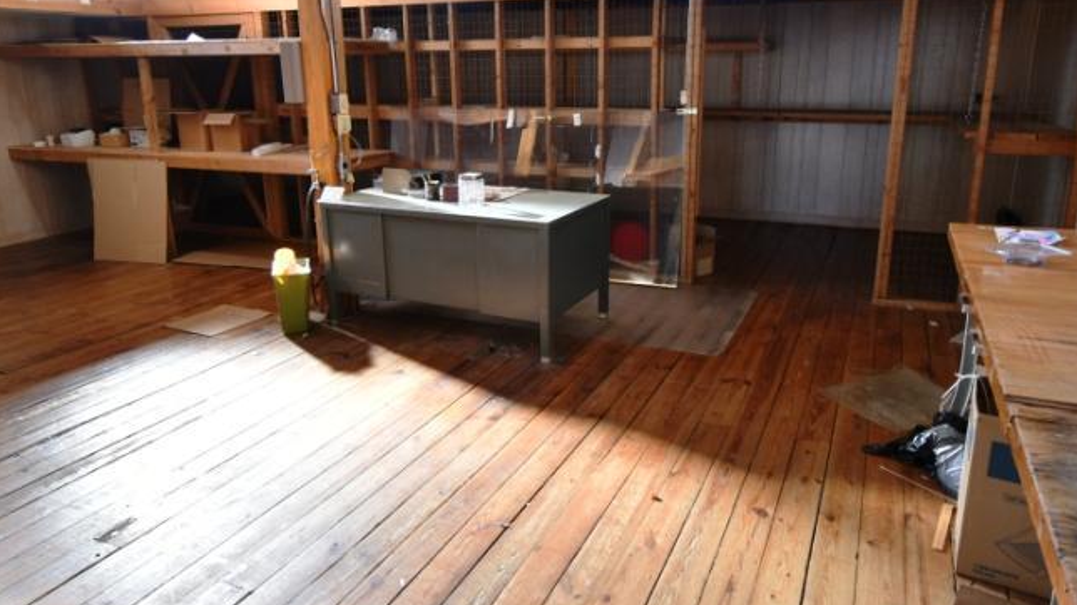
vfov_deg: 45.8
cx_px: 557
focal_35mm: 25
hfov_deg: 74.0
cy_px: 258
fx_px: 714
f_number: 4.5
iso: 250
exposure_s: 1/15
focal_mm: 10
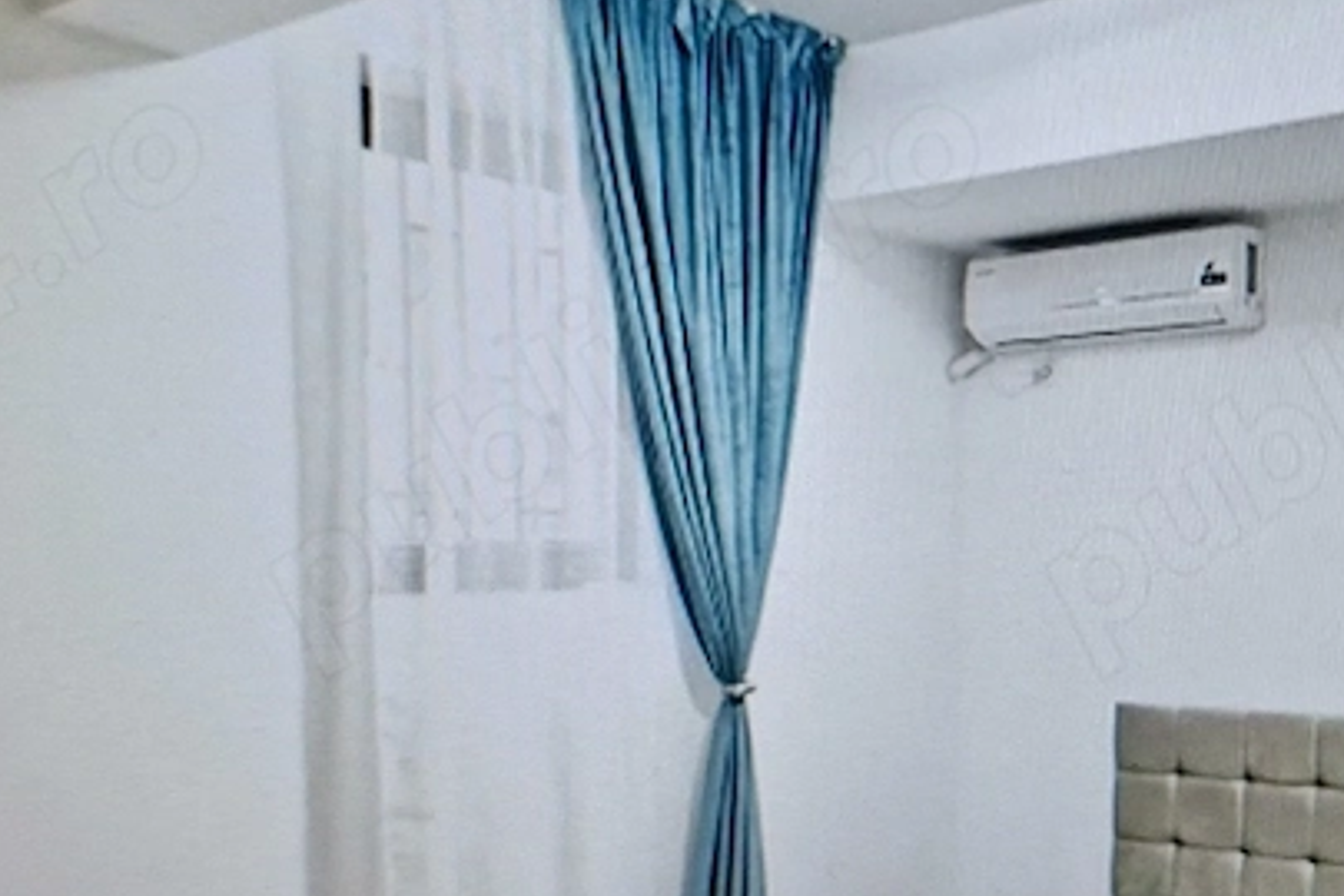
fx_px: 2202
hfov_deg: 33.3
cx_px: 1009
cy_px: 428
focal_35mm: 59
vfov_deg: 23.0
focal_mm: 5.54
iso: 80
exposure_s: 1/100
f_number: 1.8
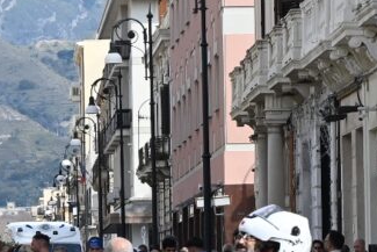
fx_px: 3562
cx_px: 49
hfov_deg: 6.0
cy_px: 258
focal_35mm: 340
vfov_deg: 4.0
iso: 400
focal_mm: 72
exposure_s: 1/500
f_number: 11
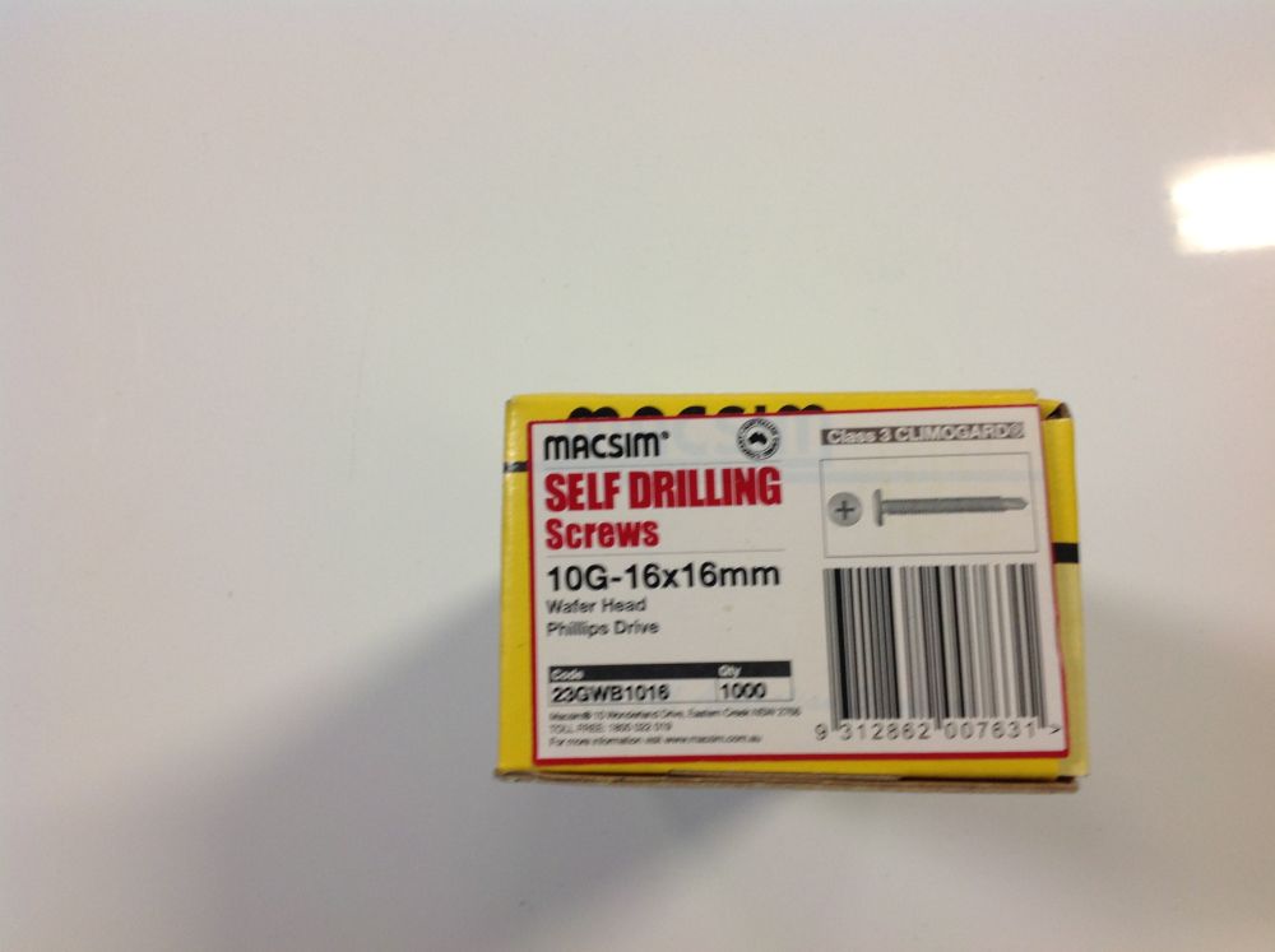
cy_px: 476
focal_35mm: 35
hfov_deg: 52.7
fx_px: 1287
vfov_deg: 40.6
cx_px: 638
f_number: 2.4
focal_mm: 4.28
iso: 80
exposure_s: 1/17
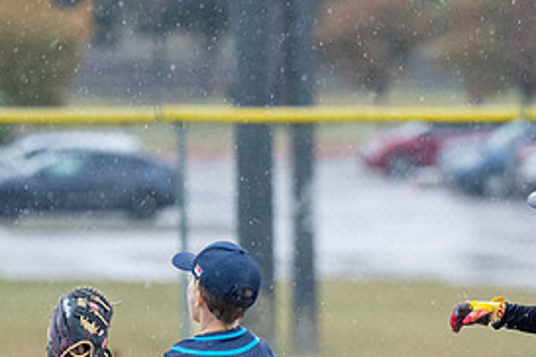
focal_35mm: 677
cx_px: 514
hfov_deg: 3.0
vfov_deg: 2.0
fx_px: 10079
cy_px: 436
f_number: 2.8
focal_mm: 155
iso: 1600
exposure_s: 1/1000
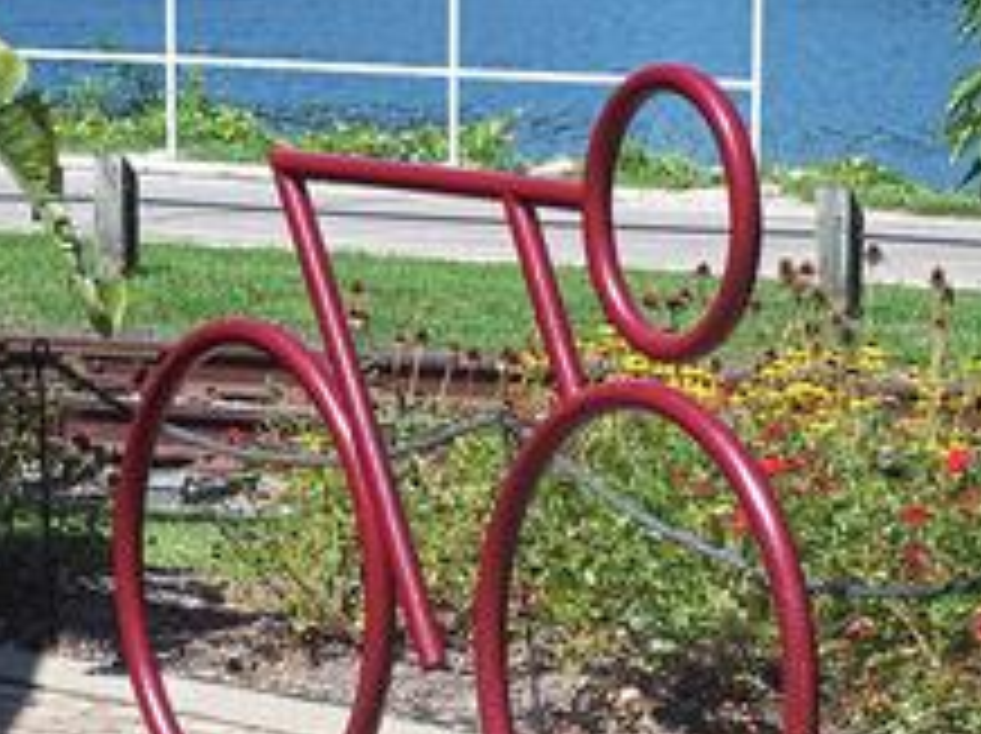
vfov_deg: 8.8
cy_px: 450
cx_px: 410
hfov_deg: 11.7
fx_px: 4784
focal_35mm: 169
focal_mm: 19.6
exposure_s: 1/800
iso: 100
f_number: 4.5
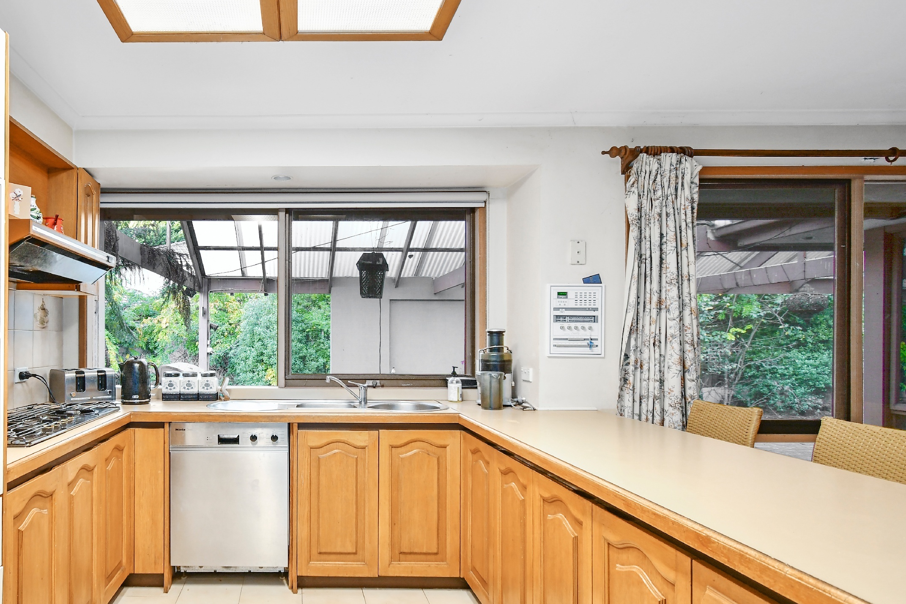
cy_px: 336
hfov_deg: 77.9
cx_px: 285
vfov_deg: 59.3
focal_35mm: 21
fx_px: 528
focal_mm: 10
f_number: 4.5
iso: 100
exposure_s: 1/4
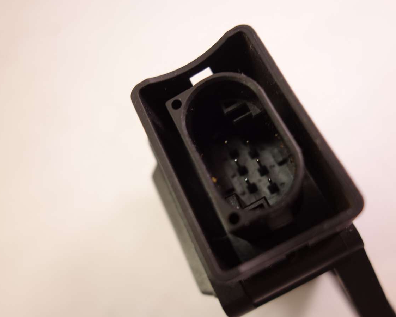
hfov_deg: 55.6
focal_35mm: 32
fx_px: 375
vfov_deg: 45.8
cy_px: 160
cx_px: 214
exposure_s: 1/50
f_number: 2.8
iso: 200
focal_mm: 10.4
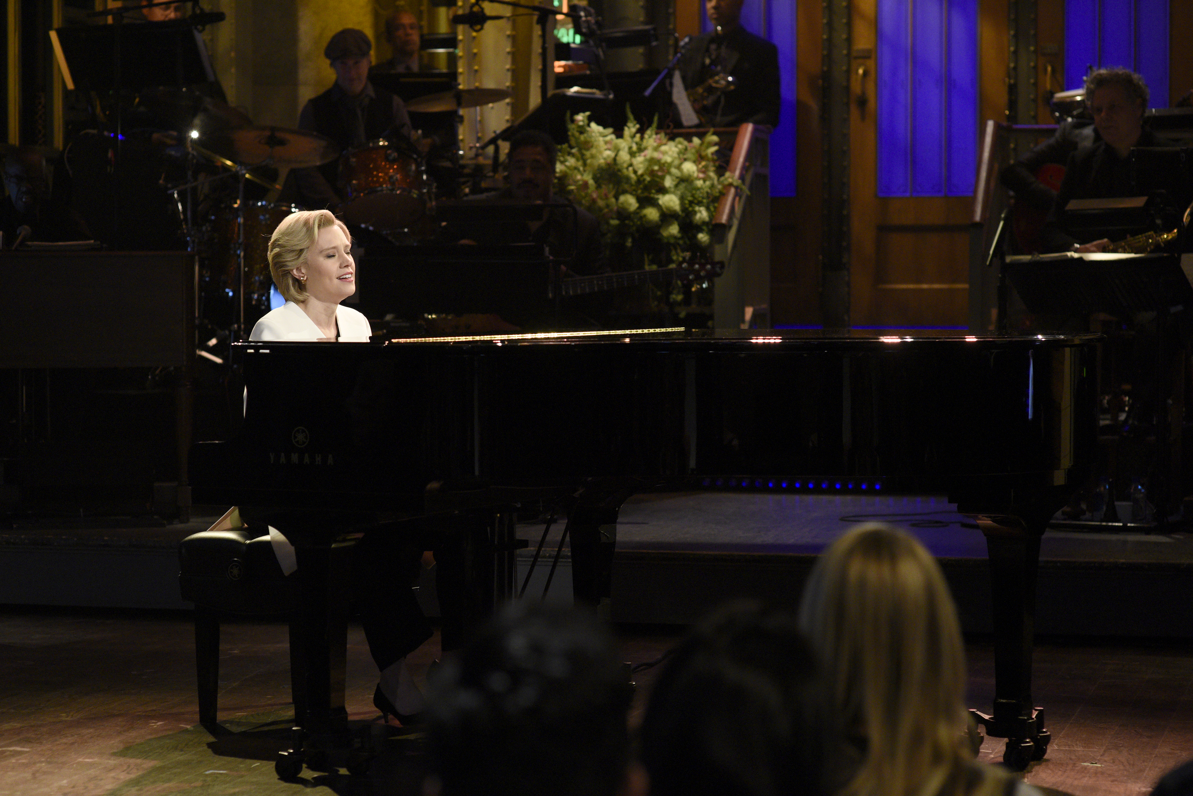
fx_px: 2817
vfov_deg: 16.1
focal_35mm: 85
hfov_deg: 23.9
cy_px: 398
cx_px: 596
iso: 2500
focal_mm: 85
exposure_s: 1/160
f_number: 4.5
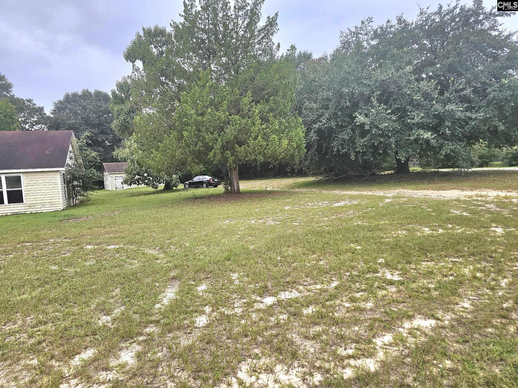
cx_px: 259
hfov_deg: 73.9
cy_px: 194
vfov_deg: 58.9
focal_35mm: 23
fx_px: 344
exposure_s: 1/182
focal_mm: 6.3
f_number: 1.7
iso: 25
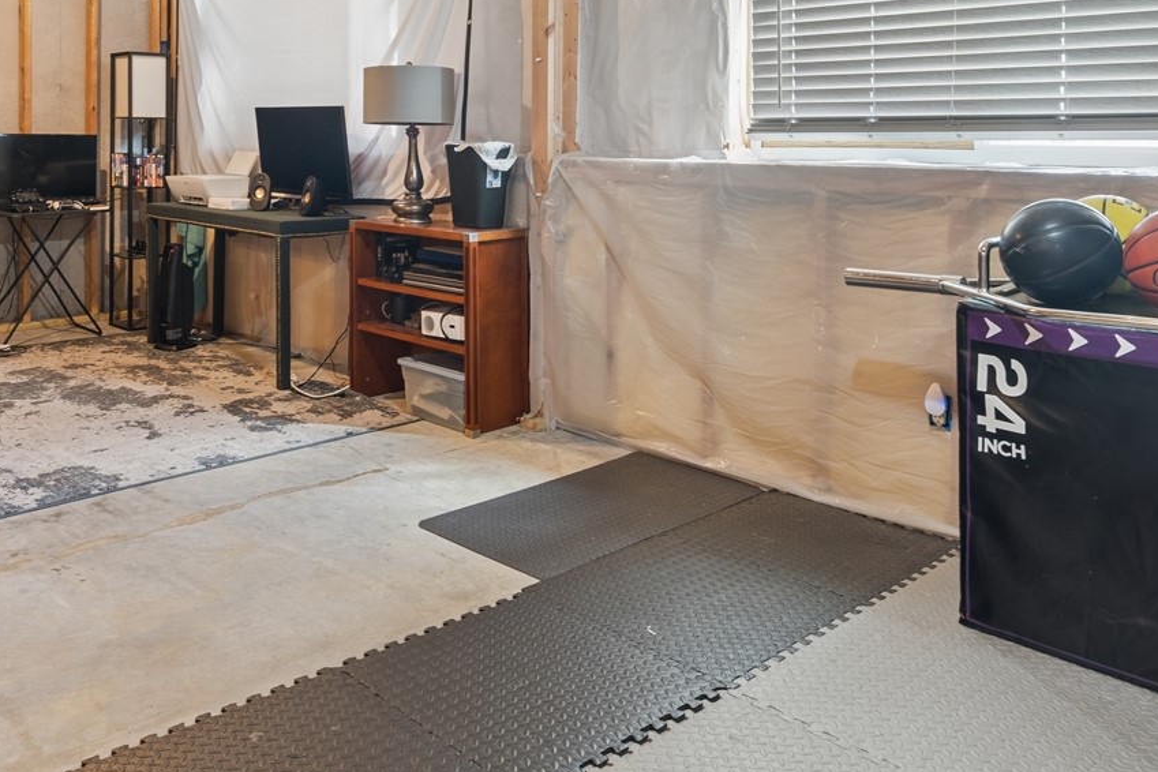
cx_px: 411
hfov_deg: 57.7
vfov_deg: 39.2
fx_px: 1029
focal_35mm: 32
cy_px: 130
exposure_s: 1/1.25
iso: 400
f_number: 10
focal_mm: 16
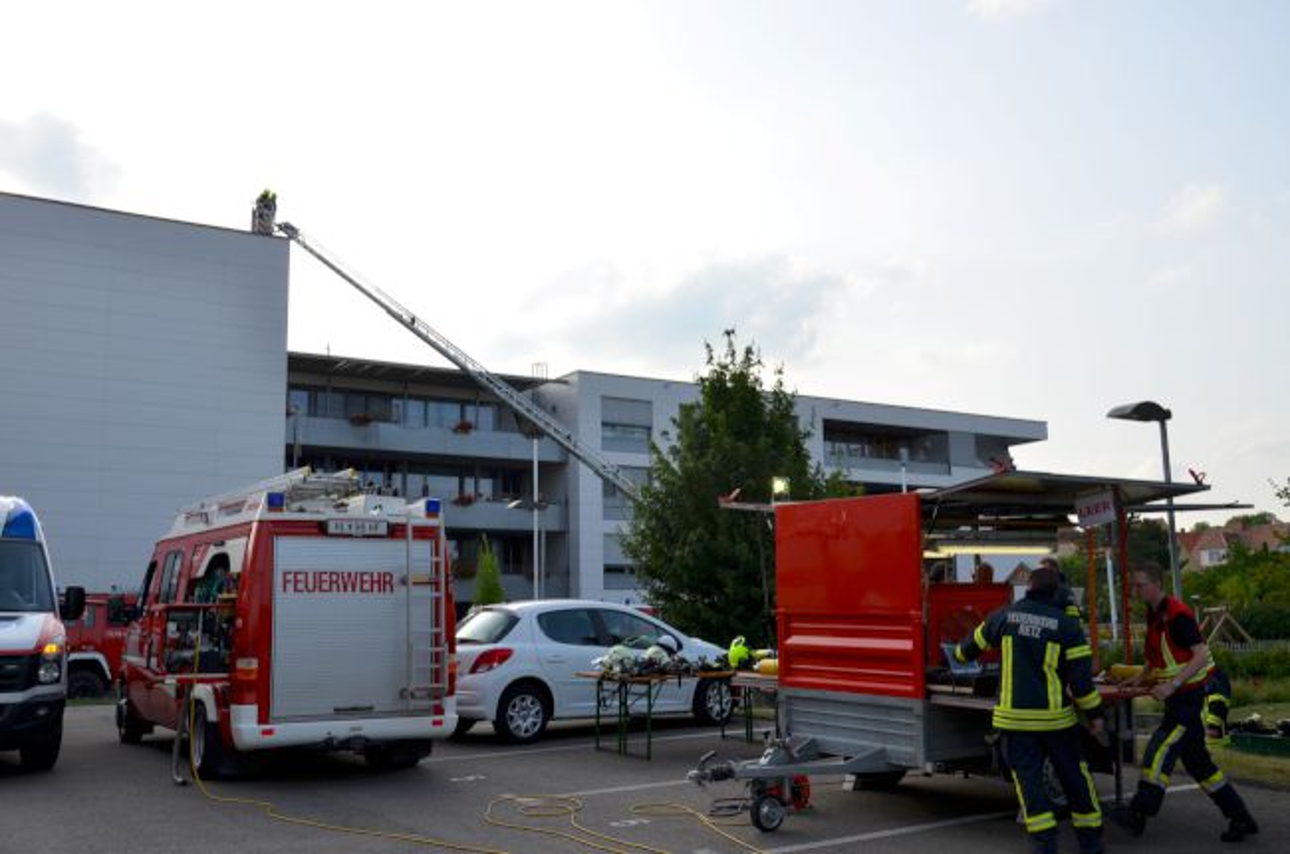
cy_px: 427
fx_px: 1287
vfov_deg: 36.7
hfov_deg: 53.2
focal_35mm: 36
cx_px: 645
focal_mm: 24
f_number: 8
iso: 160
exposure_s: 1/250
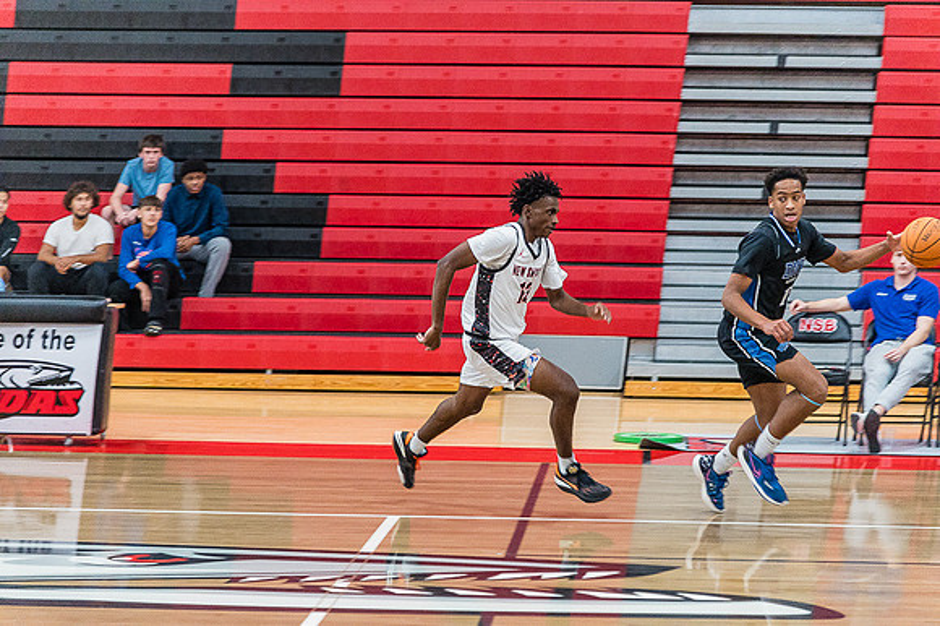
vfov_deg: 11.4
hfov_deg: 17.1
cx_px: 470
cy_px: 313
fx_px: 3131
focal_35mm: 120
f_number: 4
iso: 5000
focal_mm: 120
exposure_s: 1/320
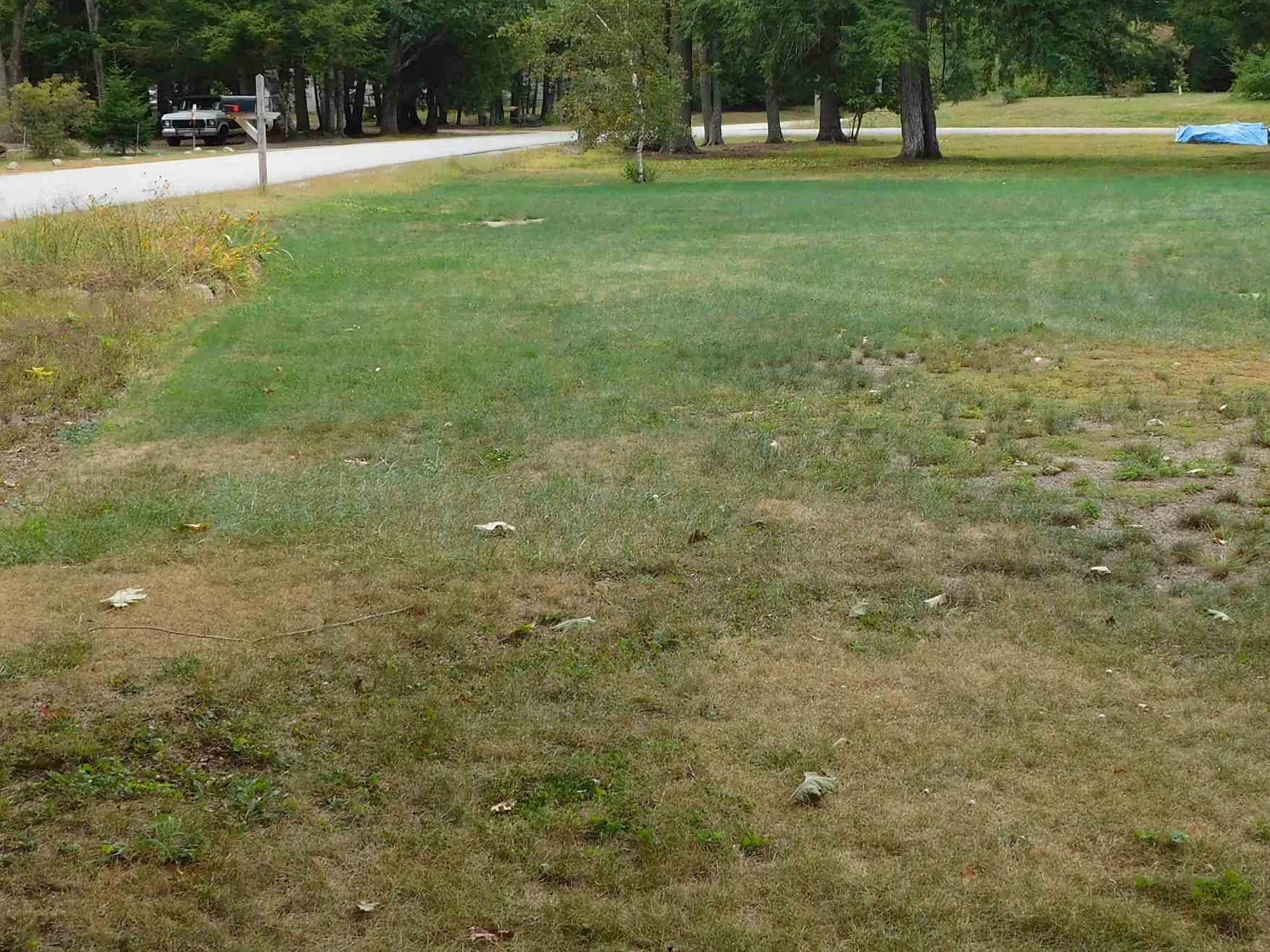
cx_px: 805
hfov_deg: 36.6
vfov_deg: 27.9
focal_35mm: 52
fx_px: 1908
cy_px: 332
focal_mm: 5.3
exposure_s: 1/320
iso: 125
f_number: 3.2
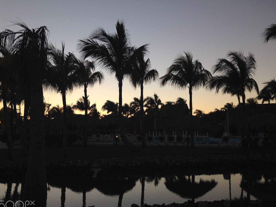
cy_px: 114
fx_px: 295
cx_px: 141
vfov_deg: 38.6
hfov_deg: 50.1
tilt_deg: +5.2
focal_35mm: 37
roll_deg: -0.2
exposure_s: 1/420
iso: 50
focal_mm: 4.12
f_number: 2.4
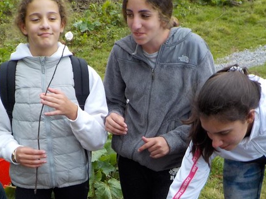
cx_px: 118
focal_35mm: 73
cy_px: 153
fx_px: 561
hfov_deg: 26.7
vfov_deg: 20.0
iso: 125
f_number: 3.3
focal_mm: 4.1
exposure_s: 1/50
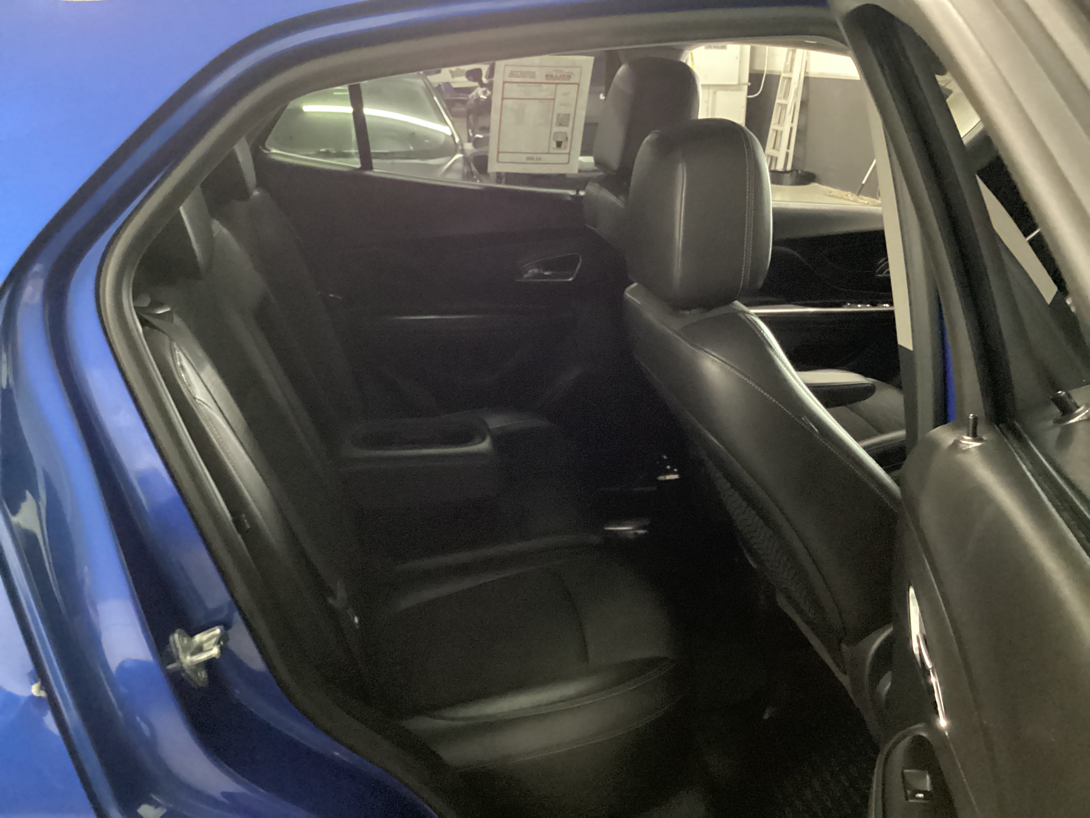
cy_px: 409
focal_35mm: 31
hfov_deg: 58.4
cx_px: 545
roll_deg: -0.5
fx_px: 976
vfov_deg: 45.4
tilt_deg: -21.8
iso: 640
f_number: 2.4
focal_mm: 3.3
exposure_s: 1/15
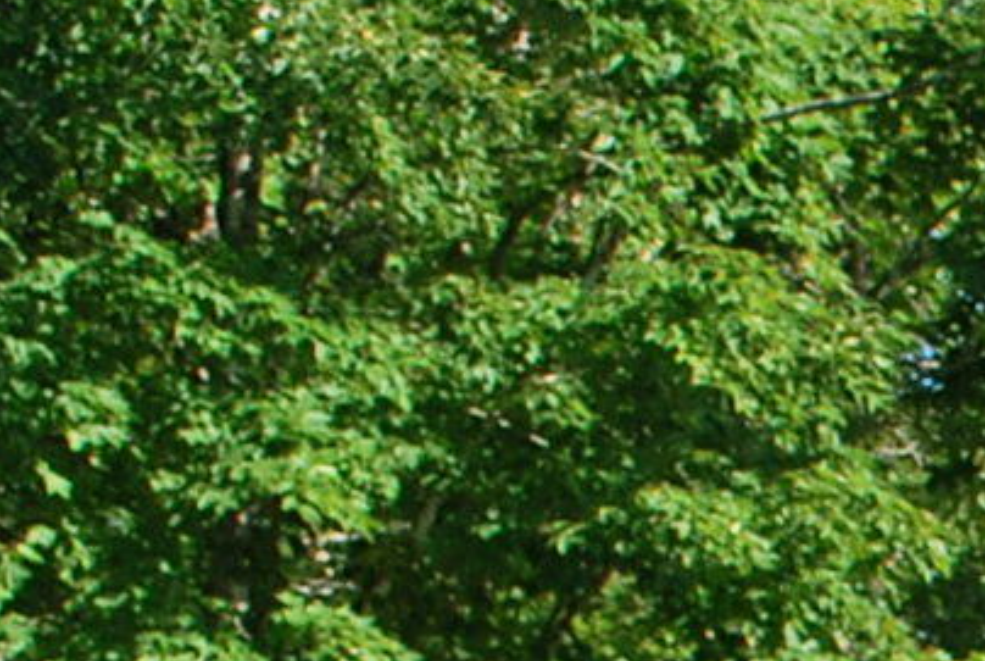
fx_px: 7072
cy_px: 1727
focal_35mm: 258
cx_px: 2728
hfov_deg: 7.2
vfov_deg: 5.1
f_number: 6.3
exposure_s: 1/160
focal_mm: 24
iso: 100
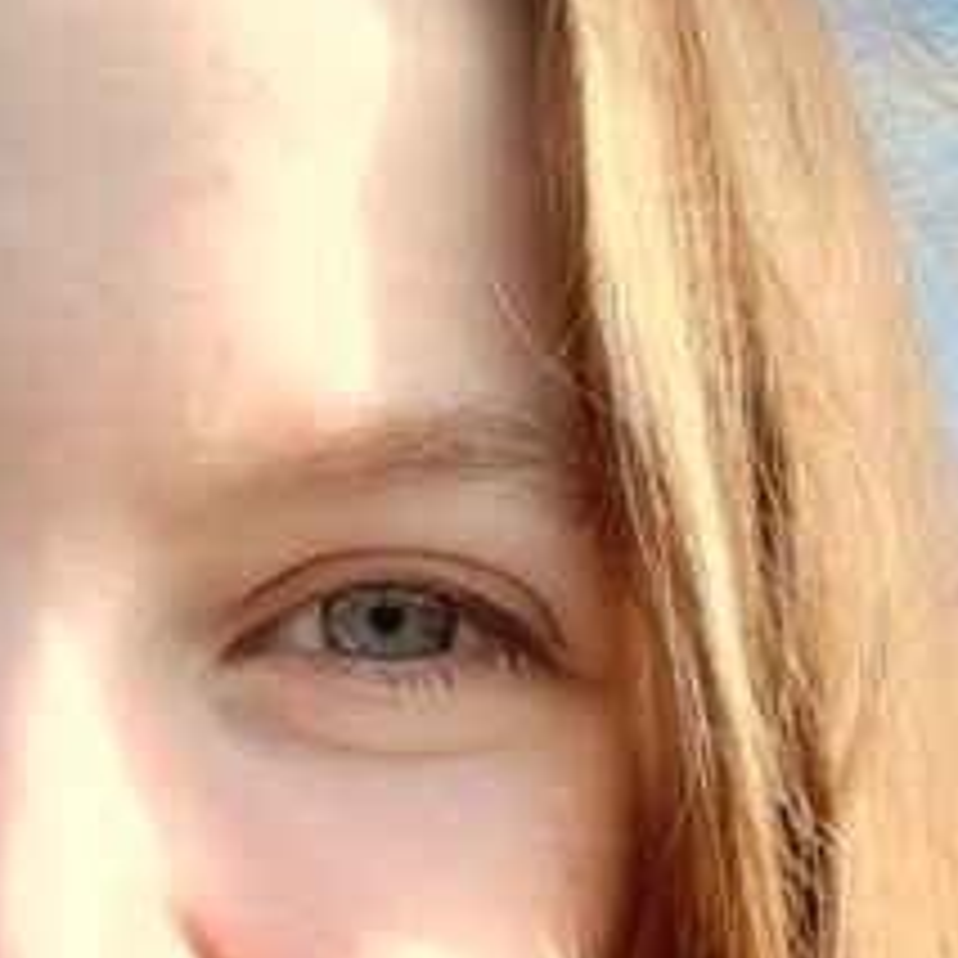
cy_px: 1687
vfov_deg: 12.2
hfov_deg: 12.5
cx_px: -549
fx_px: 4133
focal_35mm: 132
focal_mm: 3.75
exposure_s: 1/261
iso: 40
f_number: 2
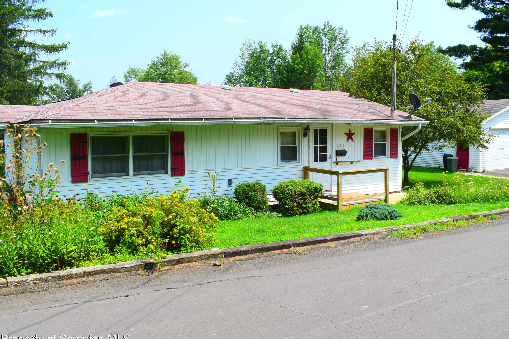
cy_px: 156
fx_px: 452
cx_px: 265
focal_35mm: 32
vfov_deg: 41.1
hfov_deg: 58.7
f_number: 9
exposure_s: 1/320
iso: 200
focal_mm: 18
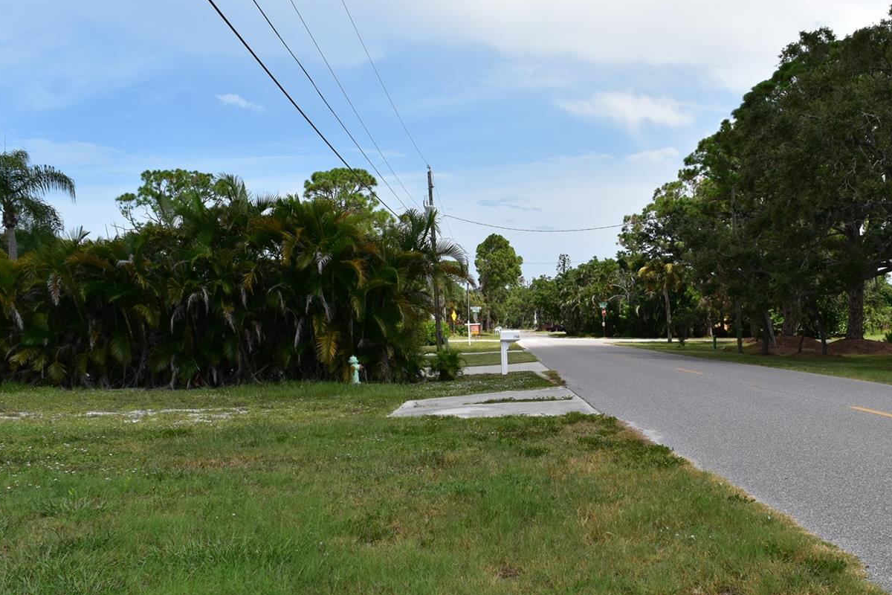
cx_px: 578
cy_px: 358
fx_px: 892
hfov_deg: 52.3
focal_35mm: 36
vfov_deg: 36.7
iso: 400
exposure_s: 1/500
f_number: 11
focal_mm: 18
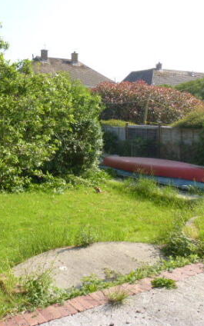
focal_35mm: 35
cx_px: 46
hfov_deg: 35.3
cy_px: 166
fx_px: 311
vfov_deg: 55.3
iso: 100
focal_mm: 4.3
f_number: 3.3
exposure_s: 1/200
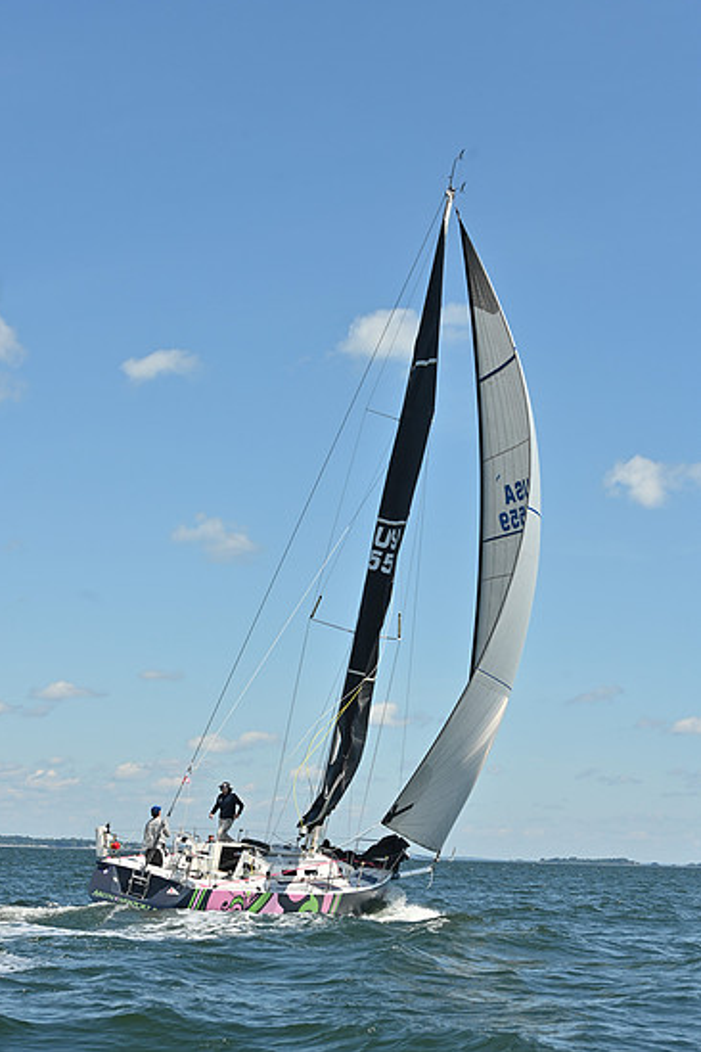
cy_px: 498
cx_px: 332
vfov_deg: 27.3
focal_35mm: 74
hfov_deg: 18.4
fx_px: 2161
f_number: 8
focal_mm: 70
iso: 250
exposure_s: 1/1250
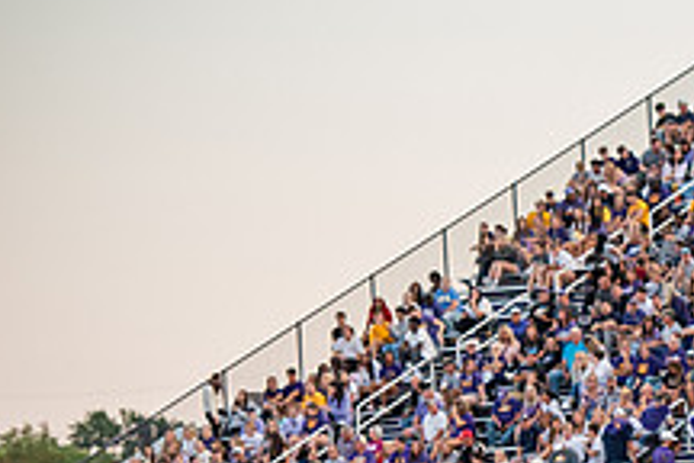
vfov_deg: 4.2
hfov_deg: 6.3
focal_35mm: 327
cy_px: 545
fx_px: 6303
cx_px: 887
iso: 3200
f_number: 3.2
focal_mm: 122
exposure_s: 1/1250
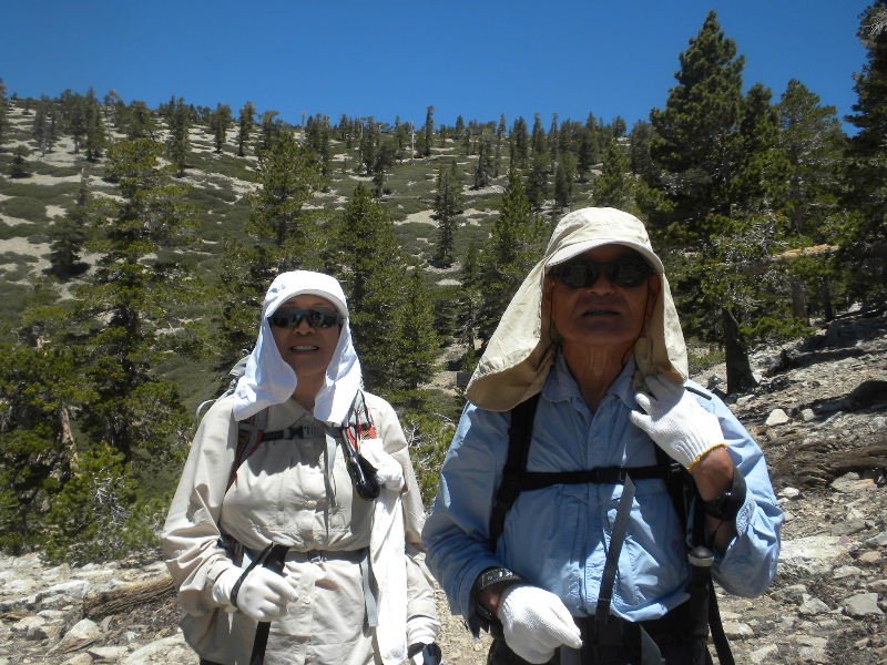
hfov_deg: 50.1
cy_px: 332
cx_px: 444
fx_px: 948
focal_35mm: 37
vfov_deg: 38.7
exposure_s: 1/112
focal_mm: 6.6
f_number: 10
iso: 64
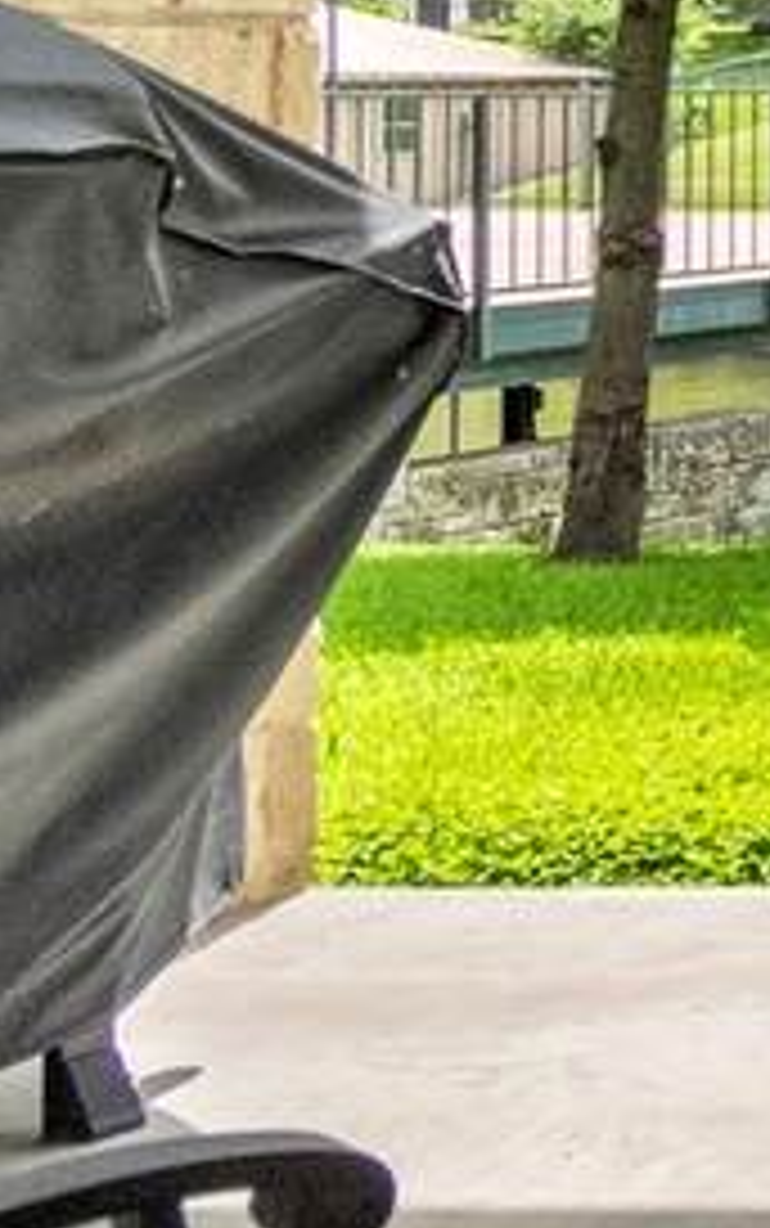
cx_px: 2805
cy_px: -79
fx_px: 2883
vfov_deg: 22.8
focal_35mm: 86
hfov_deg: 9.0
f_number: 4.8
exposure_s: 1/8000
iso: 1800
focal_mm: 12
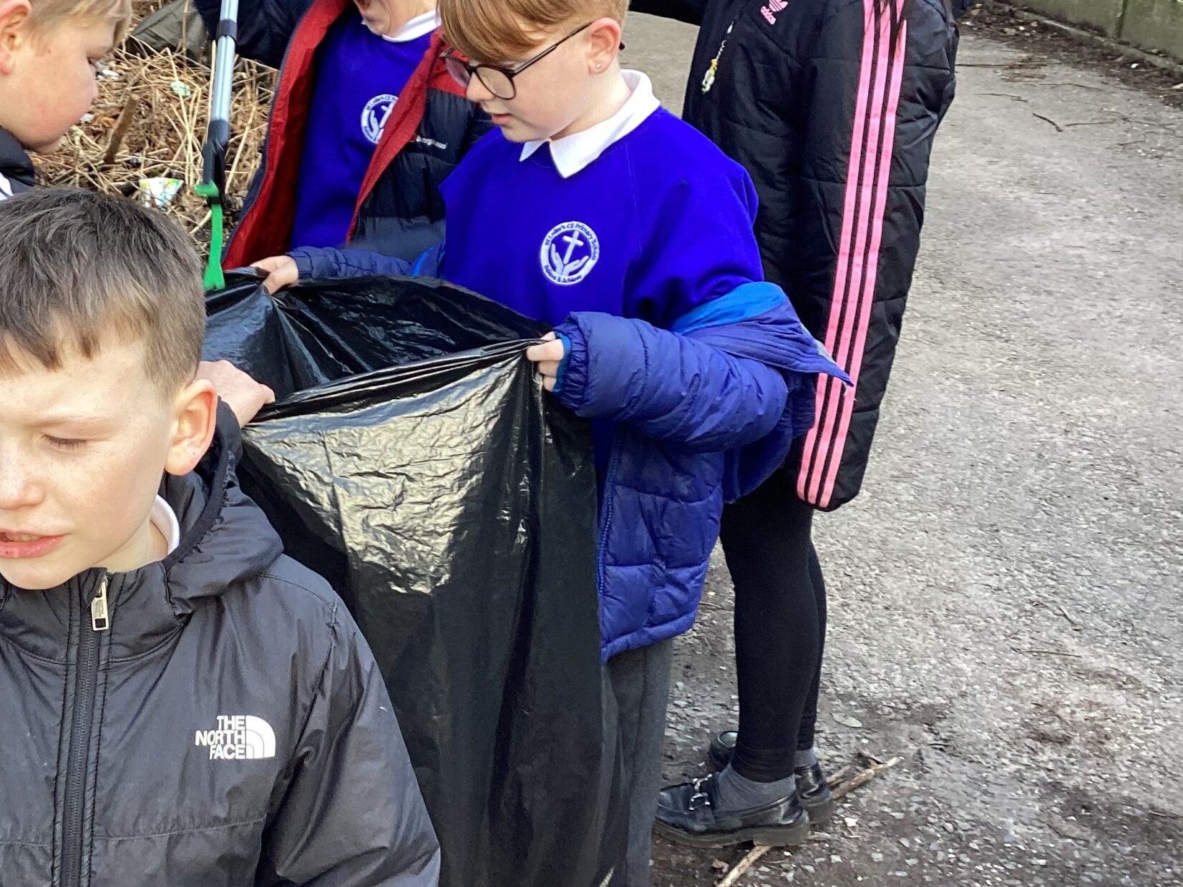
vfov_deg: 30.3
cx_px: 356
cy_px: 413
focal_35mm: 48
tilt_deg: -20.0
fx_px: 1641
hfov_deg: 39.0
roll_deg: -0.4
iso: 40
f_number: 2.4
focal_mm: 3.3
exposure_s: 1/100
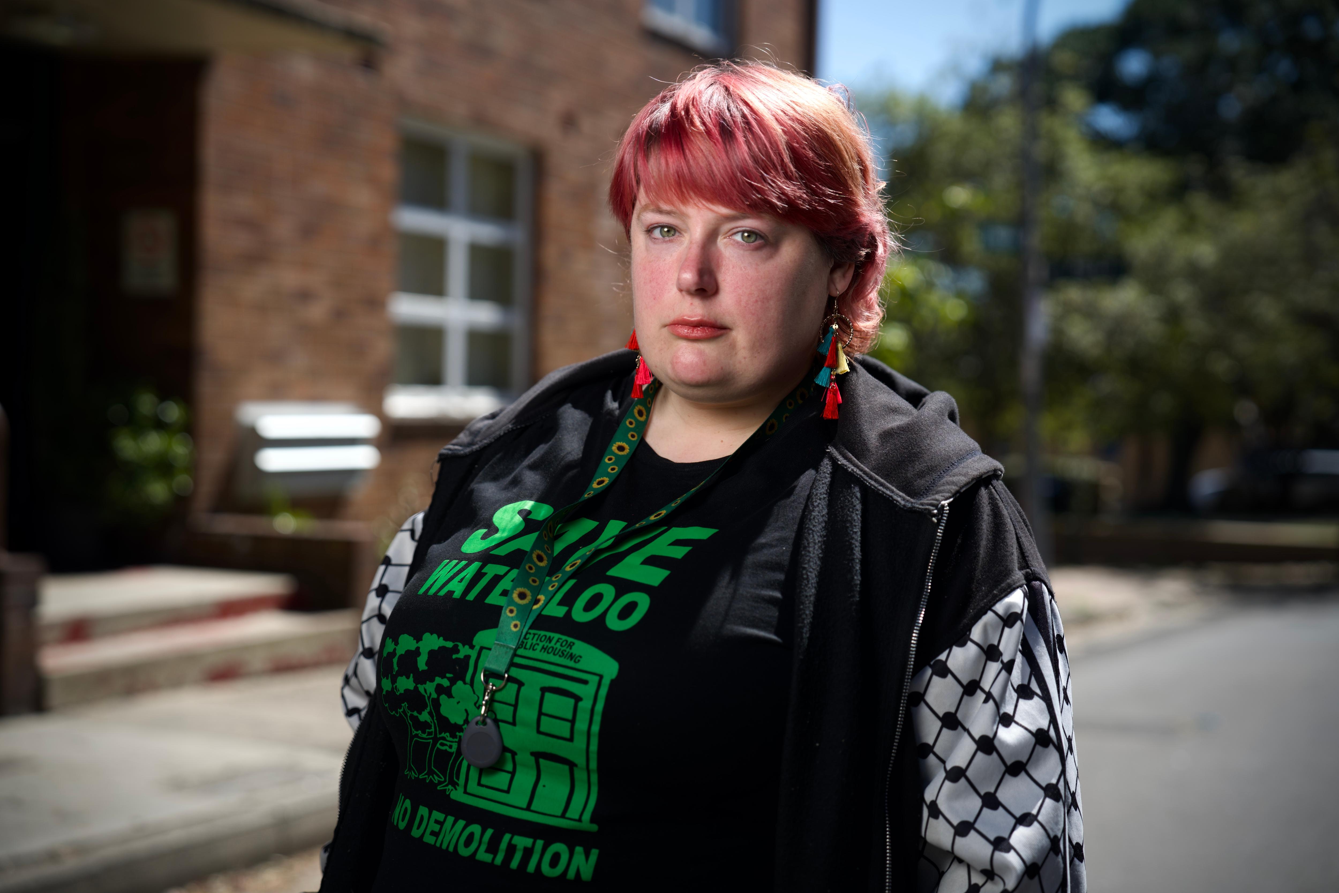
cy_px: 446
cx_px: 670
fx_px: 2120
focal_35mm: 57
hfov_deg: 35.1
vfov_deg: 23.8
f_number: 2.8
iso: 50
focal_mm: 57
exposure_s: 1/1000
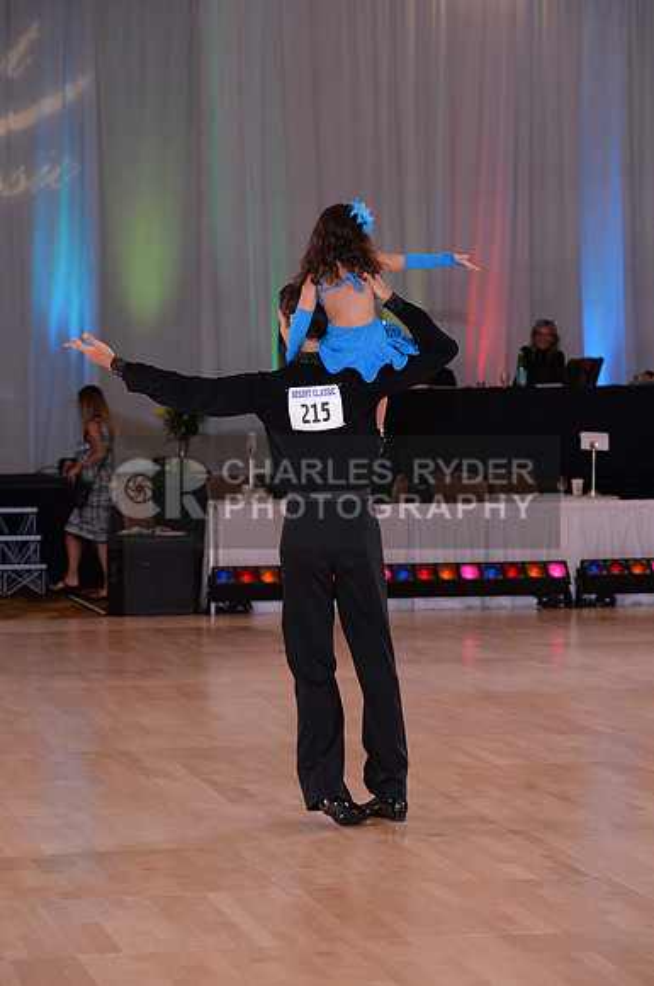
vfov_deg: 16.8
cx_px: 327
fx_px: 3334
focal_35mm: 122
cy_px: 493
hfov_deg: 11.2
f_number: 5.6
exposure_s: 1/250
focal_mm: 122
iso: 2000
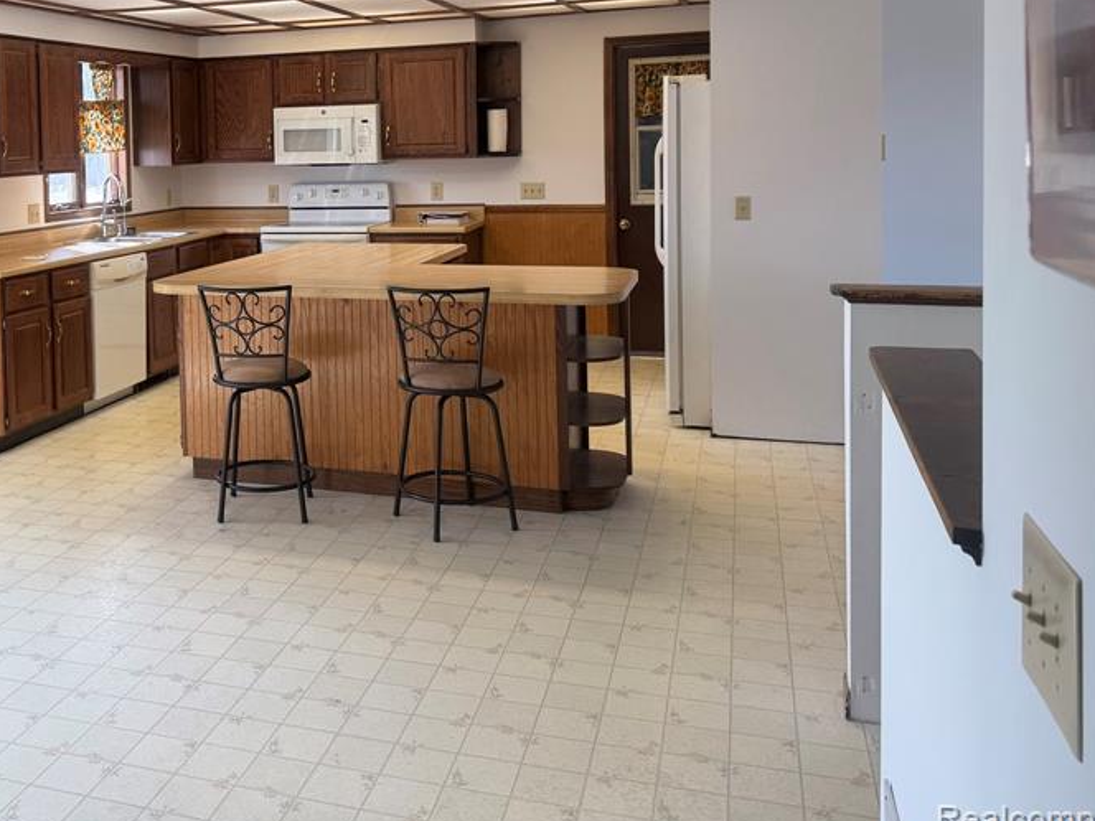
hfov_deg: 48.0
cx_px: 259
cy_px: 211
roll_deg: +2.2
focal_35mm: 37
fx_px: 1170
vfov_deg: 37.8
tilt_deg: -2.6
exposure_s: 1/147
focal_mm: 6.76
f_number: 1.78
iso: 64
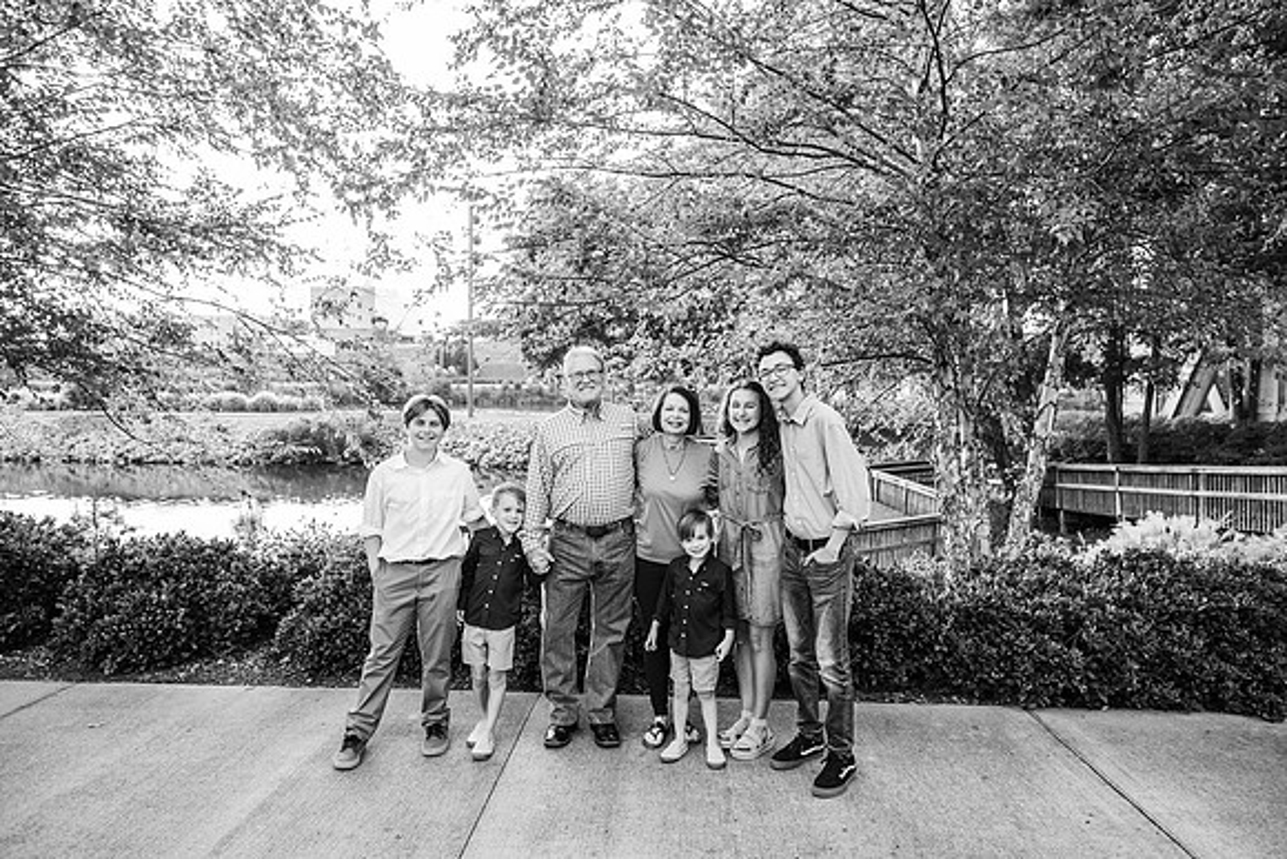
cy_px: 430
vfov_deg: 53.2
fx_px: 858
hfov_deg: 73.7
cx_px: 644
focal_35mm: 24
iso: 320
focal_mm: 24
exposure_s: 1/200
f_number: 3.2
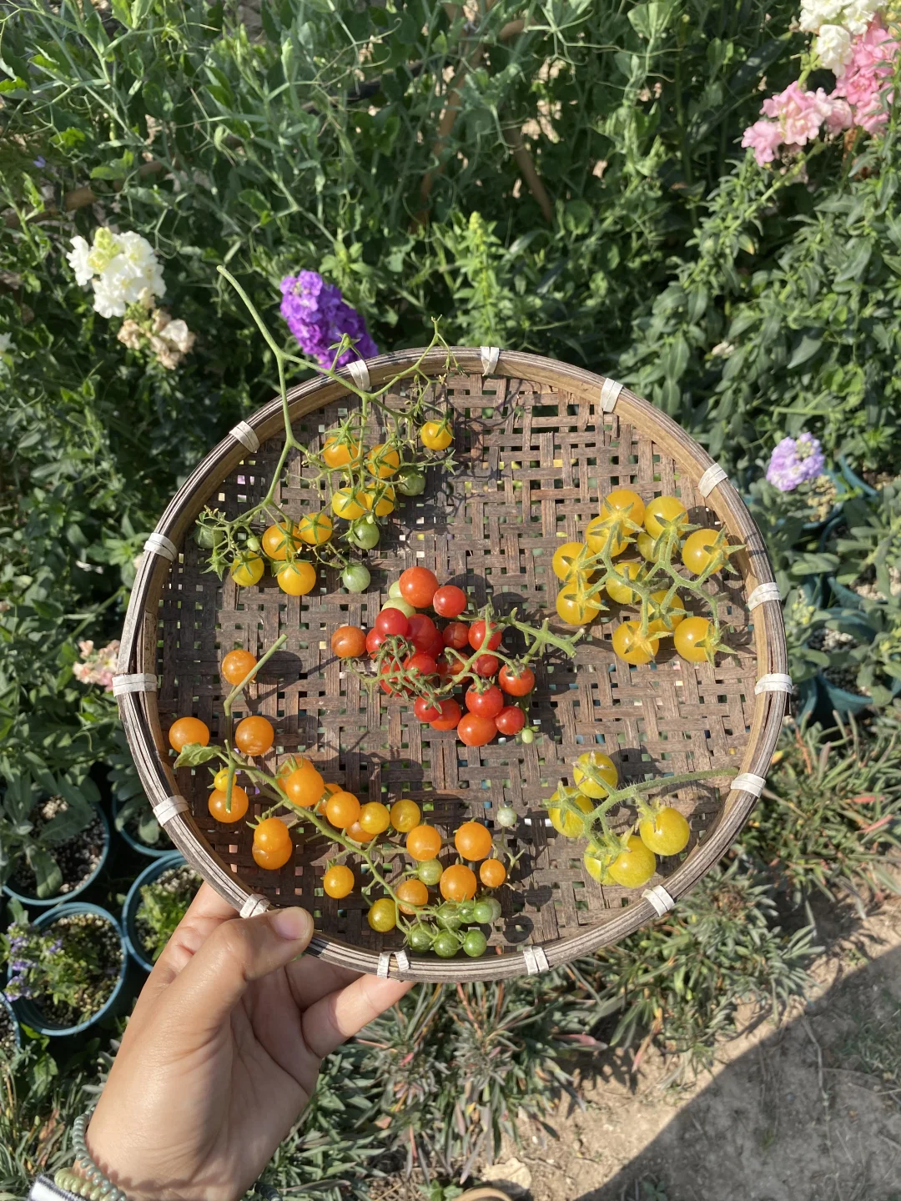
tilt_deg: -61.6
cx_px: 450
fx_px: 902
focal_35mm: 26
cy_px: 600
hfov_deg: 53.1
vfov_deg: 67.3
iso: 32
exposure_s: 1/1447
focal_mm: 4.25
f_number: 1.8
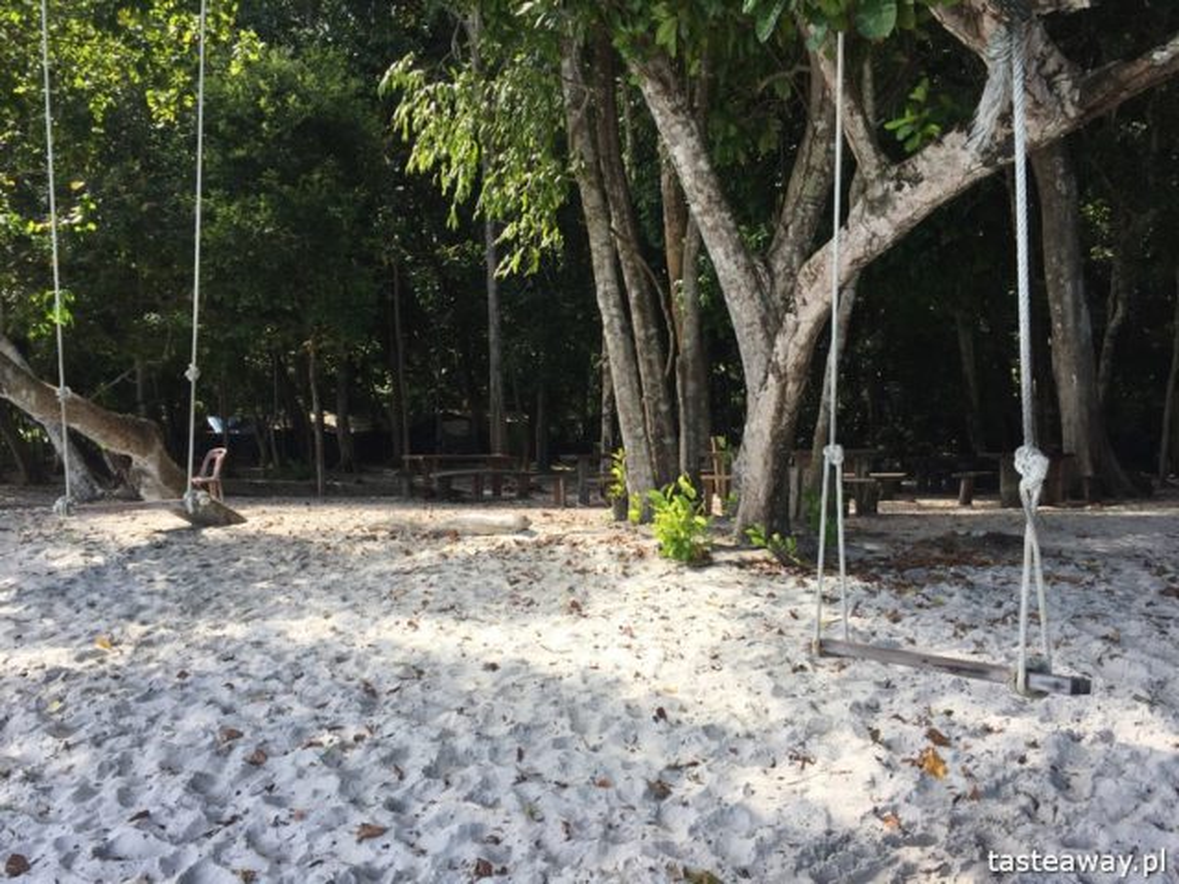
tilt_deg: +1.0
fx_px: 988
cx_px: 590
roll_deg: -0.2
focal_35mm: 29
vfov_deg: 48.2
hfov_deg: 61.7
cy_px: 442
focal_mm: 4.15
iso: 32
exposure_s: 1/444
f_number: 2.2
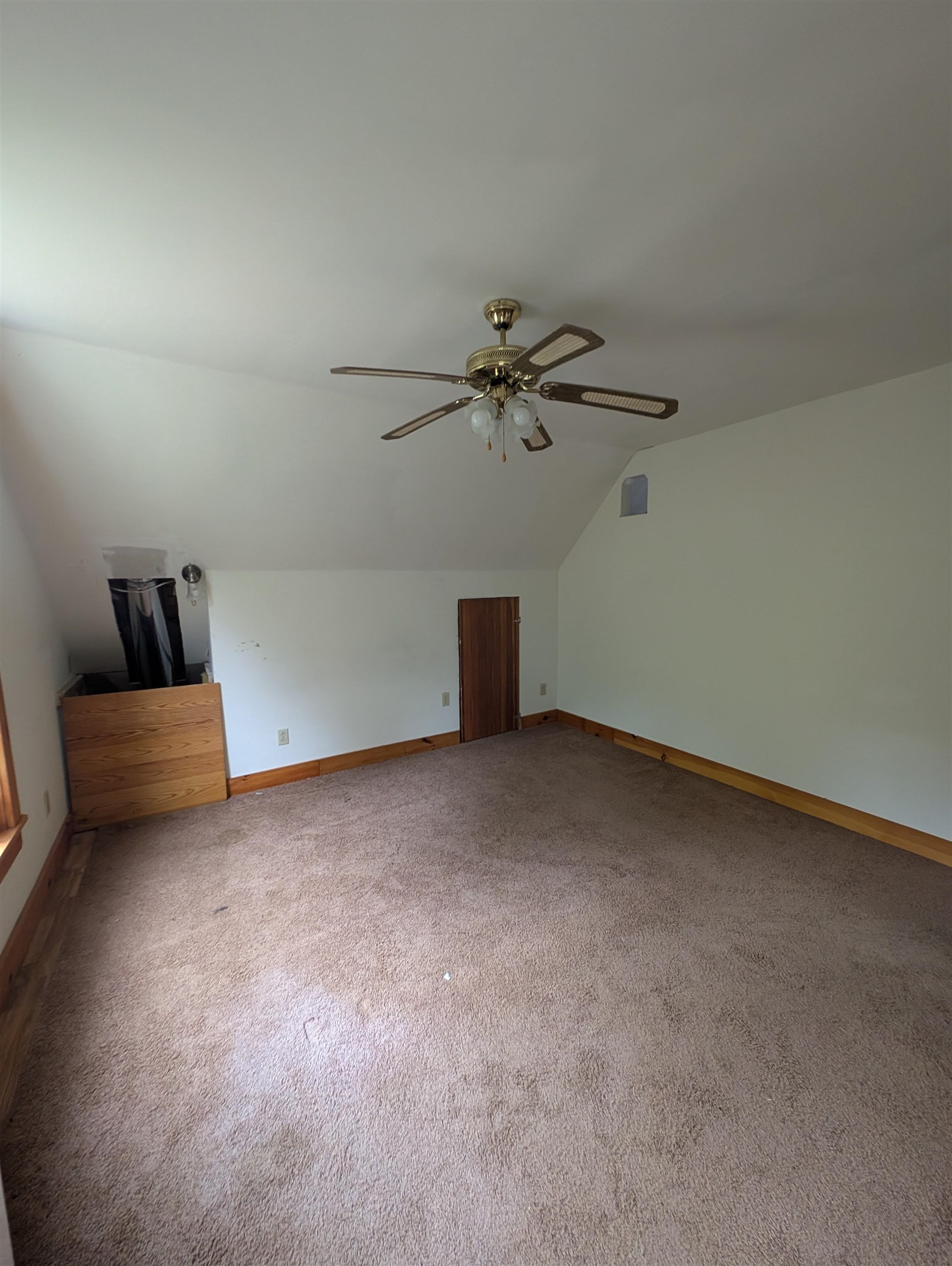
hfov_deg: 94.6
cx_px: 476
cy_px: 633
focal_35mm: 12
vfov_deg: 110.5
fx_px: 439
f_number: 1.95
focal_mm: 2.23
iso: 417
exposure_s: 1/78.4
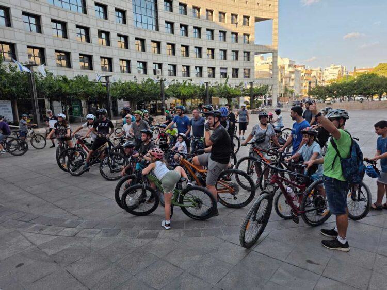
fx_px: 257
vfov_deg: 58.9
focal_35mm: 23
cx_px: 194
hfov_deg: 73.9
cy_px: 145
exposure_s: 1/1395
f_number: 1.7
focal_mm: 6.25
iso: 80
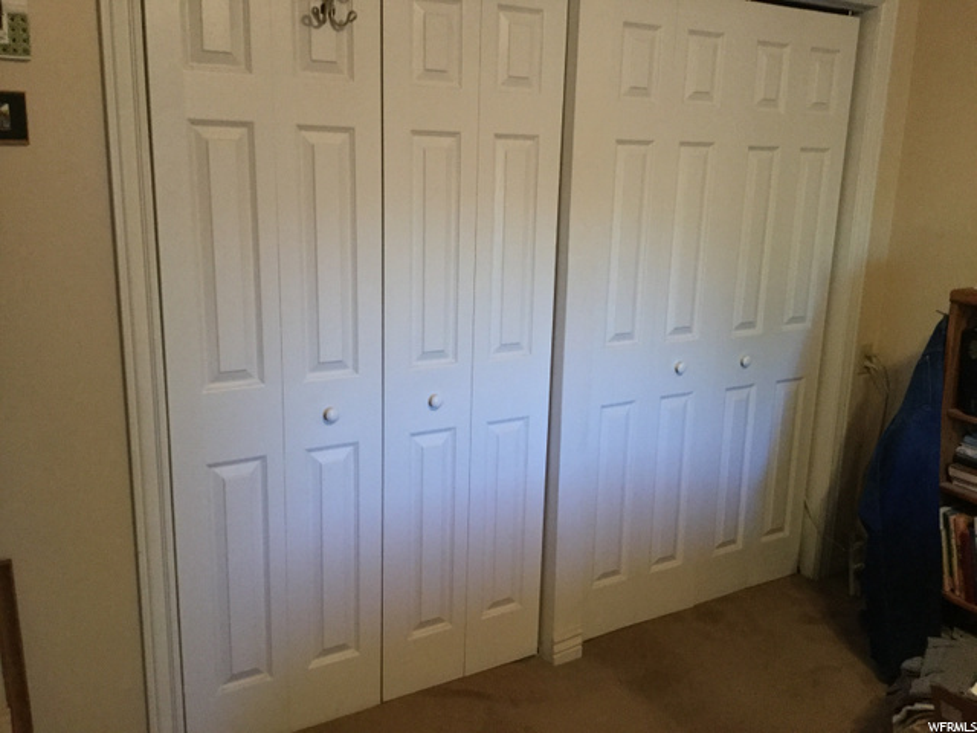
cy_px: 366
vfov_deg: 45.4
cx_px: 488
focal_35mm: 31
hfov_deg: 58.4
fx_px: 875
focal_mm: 3.3
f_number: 2.4
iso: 160
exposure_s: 1/30
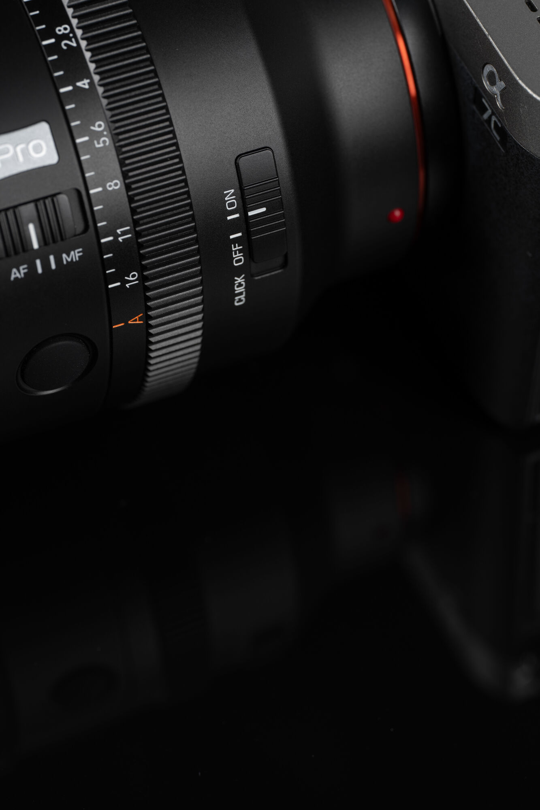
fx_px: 2363
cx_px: 270
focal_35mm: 105
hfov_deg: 13.0
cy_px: 405
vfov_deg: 19.5
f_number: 7.1
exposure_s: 1/100
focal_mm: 105
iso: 100
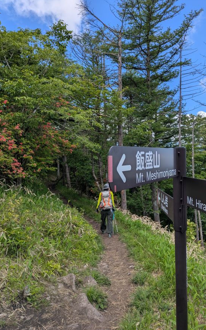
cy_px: 166
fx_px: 243
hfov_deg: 45.9
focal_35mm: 27
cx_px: 115
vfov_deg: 68.4
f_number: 1.89
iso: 48
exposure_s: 1/1449
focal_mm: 5.43
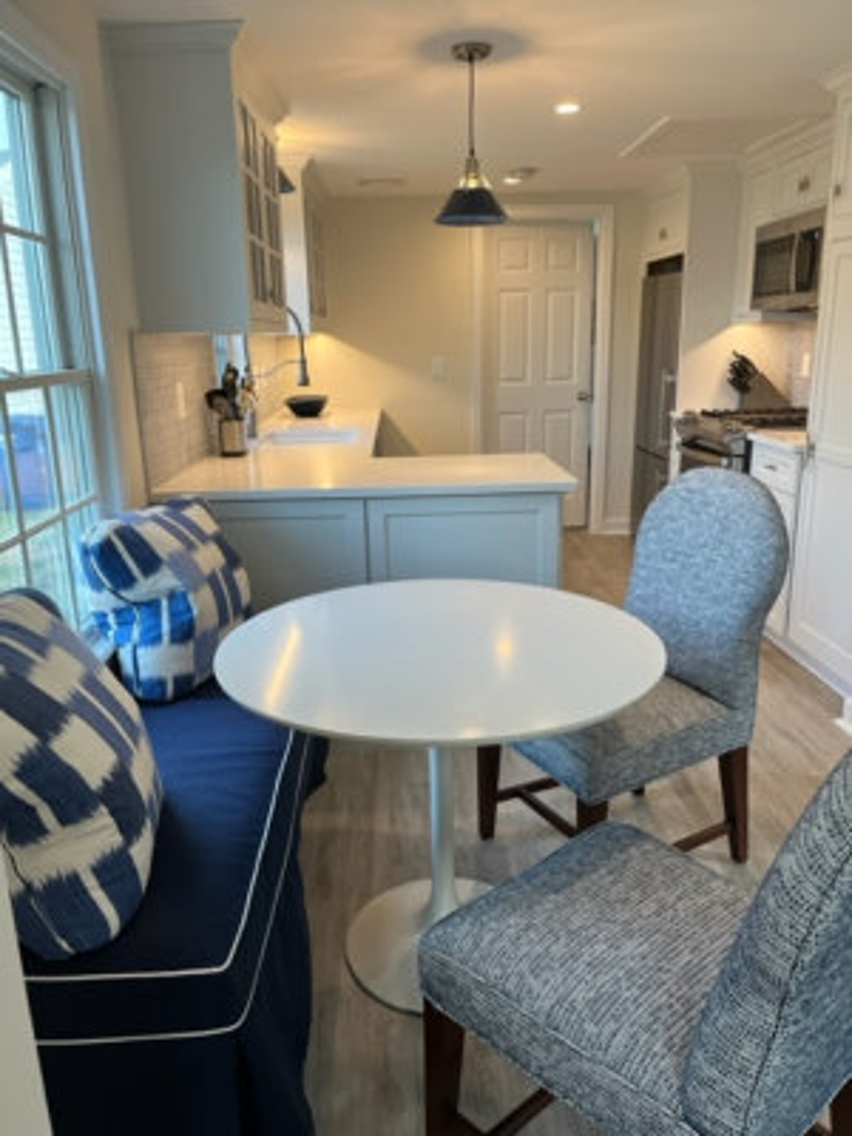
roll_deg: +2.2
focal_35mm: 26
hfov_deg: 53.1
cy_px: 568
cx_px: 426
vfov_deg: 67.3
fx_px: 853
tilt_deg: -16.0
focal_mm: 5.1
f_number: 1.6
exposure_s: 1/120
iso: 100
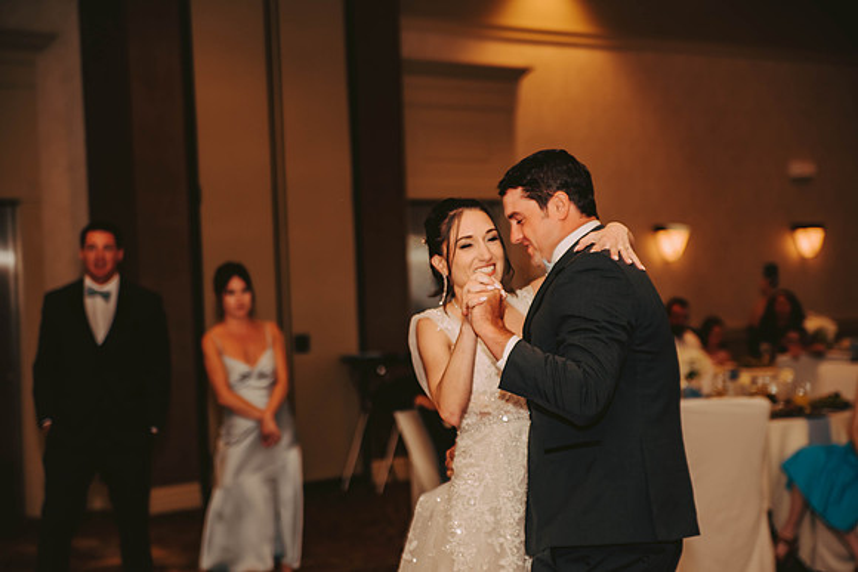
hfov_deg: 27.0
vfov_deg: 18.2
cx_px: 429
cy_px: 286
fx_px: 1788
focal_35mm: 75
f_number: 2.8
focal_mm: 75
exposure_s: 1/60
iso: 500
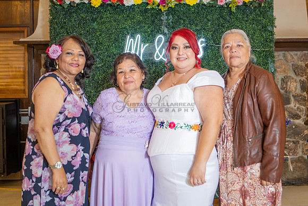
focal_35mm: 53
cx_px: 177
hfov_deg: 37.6
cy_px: 82
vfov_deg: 25.6
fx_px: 451
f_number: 2.8
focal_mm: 40
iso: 800
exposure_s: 1/125
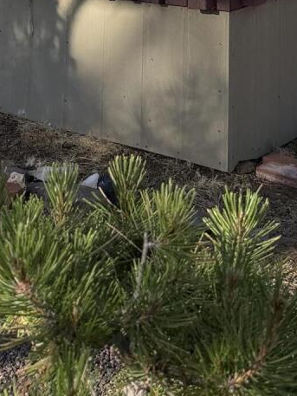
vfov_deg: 15.8
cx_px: 264
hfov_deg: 14.0
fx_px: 1201
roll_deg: -0.7
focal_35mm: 105
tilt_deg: +5.1
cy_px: -332
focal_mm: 6.76
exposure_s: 1/1361
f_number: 1.78
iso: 80
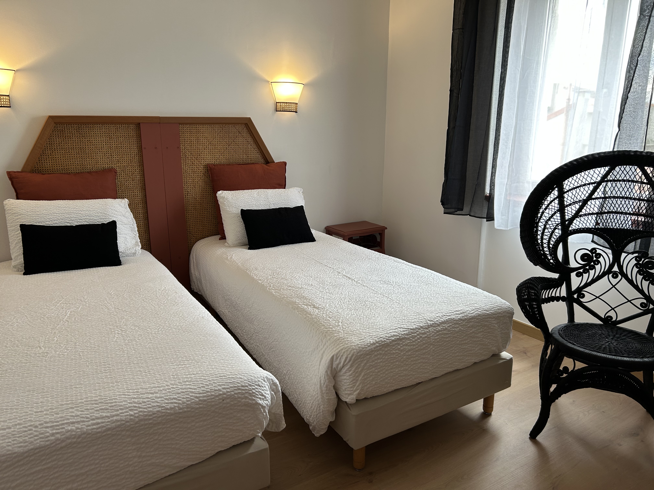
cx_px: 327
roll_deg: -0.6
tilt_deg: -15.0
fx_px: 491
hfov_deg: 67.3
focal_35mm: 26
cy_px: 245
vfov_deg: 53.1
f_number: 1.5
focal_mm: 5.7
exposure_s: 1/100
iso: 50
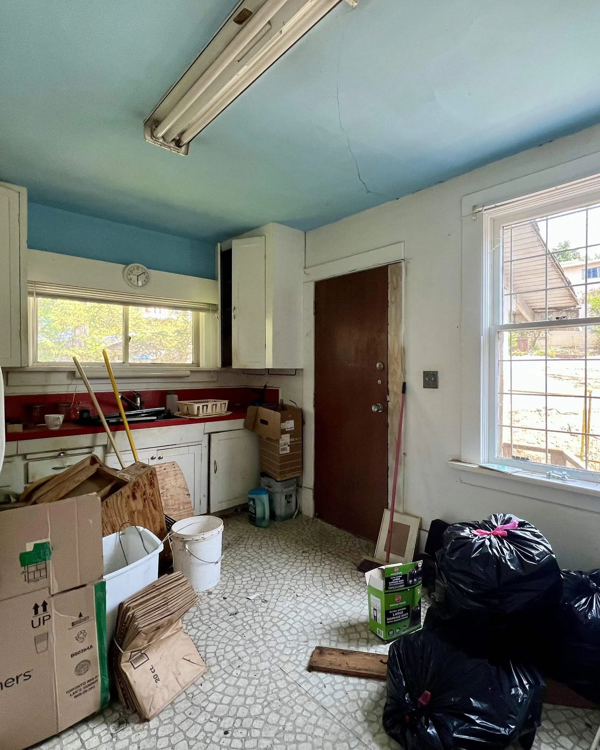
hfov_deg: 76.5
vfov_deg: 89.6
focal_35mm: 17
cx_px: 344
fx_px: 377
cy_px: 374
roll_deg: -0.6
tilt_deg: -1.2
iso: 80
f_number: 1.8
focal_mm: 1.57
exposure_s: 1/99
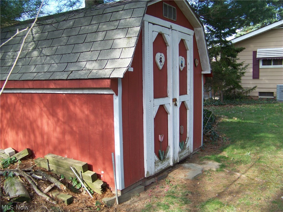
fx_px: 294
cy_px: 106
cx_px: 142
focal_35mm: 36
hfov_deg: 51.4
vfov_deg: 39.7
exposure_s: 1/200
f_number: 2.8
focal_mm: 5.85
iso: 71
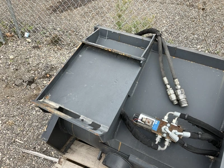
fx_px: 188
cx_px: 112
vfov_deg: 48.2
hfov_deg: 61.7
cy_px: 84
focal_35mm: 29
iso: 16
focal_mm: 3
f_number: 1.8
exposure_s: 1/122
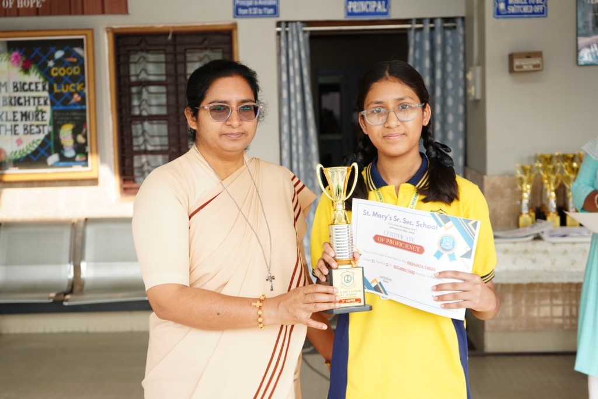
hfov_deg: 38.9
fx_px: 847
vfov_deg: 26.5
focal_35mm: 51
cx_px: 299
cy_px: 200
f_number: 5
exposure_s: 1/80
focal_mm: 51
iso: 100
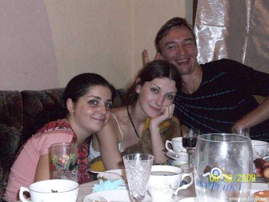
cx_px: 134
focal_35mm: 53
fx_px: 412
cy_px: 101
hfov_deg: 36.2
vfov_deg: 27.5
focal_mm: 8.8
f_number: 3.6
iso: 800
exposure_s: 1/169
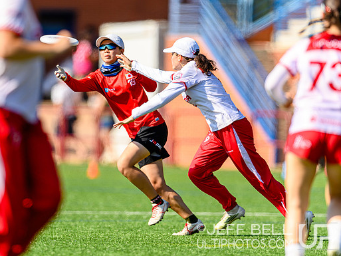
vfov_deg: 2.3
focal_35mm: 648
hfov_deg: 3.1
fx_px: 6385
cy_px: 112
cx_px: 112
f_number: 3.2
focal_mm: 400
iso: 100
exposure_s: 1/1250
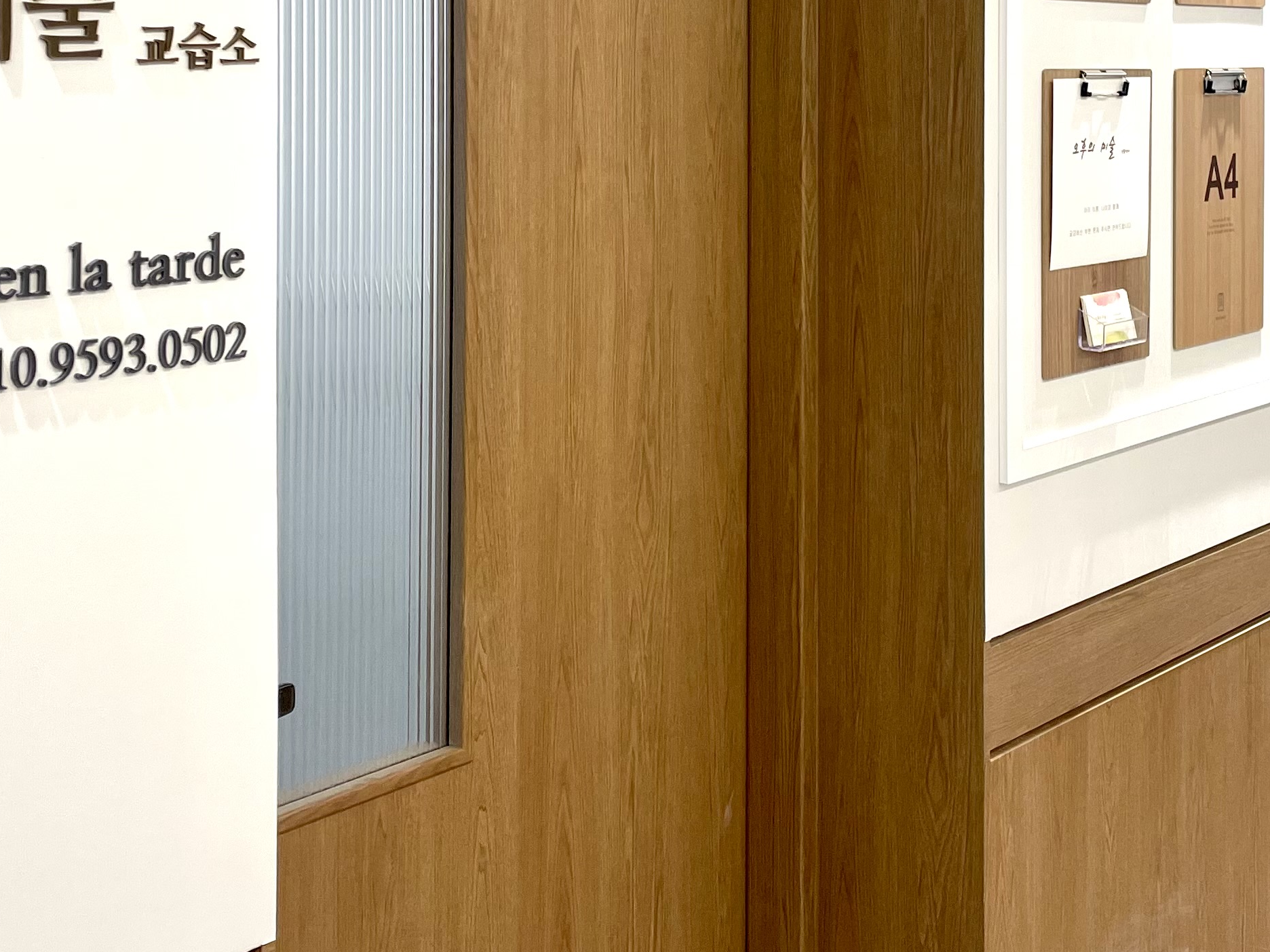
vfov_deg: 25.3
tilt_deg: -0.6
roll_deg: +0.0
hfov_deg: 34.2
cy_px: 106
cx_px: 771
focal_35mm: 56
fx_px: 2055
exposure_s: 1/120
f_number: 1.6
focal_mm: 4.2
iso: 64
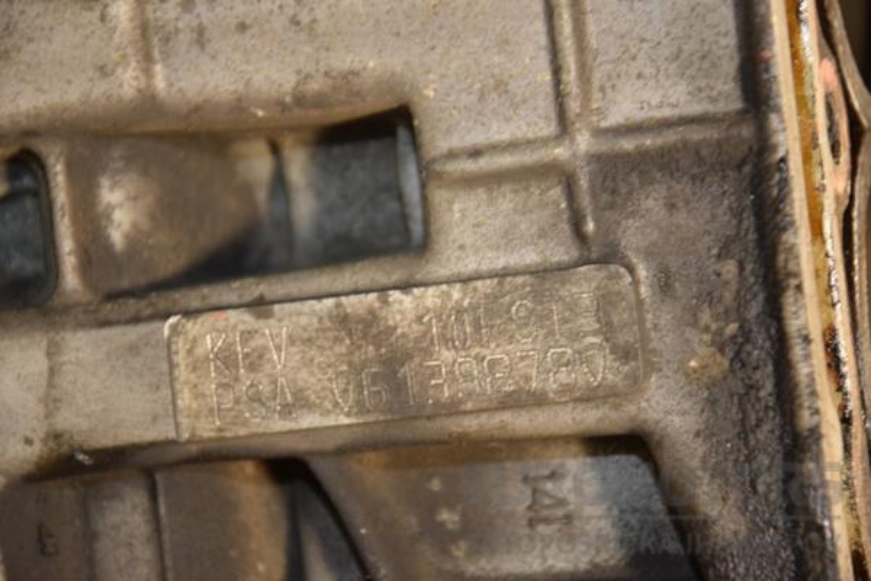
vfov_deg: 8.7
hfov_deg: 13.0
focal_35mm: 158
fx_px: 3810
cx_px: 436
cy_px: 290
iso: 800
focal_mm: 105
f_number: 5.6
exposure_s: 1/80
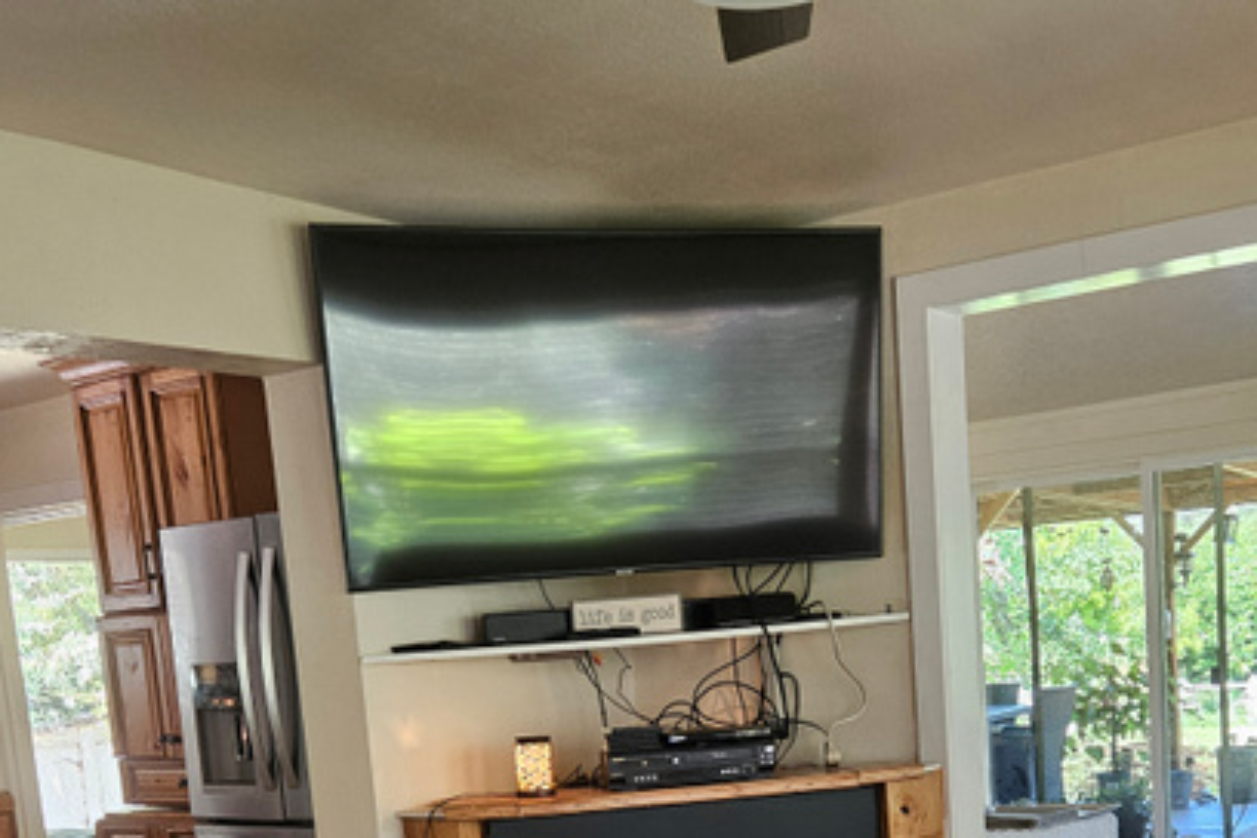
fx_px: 1571
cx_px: 699
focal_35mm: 45
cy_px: 863
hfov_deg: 43.5
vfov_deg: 27.9
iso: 250
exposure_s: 1/120
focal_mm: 5.4
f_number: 1.8
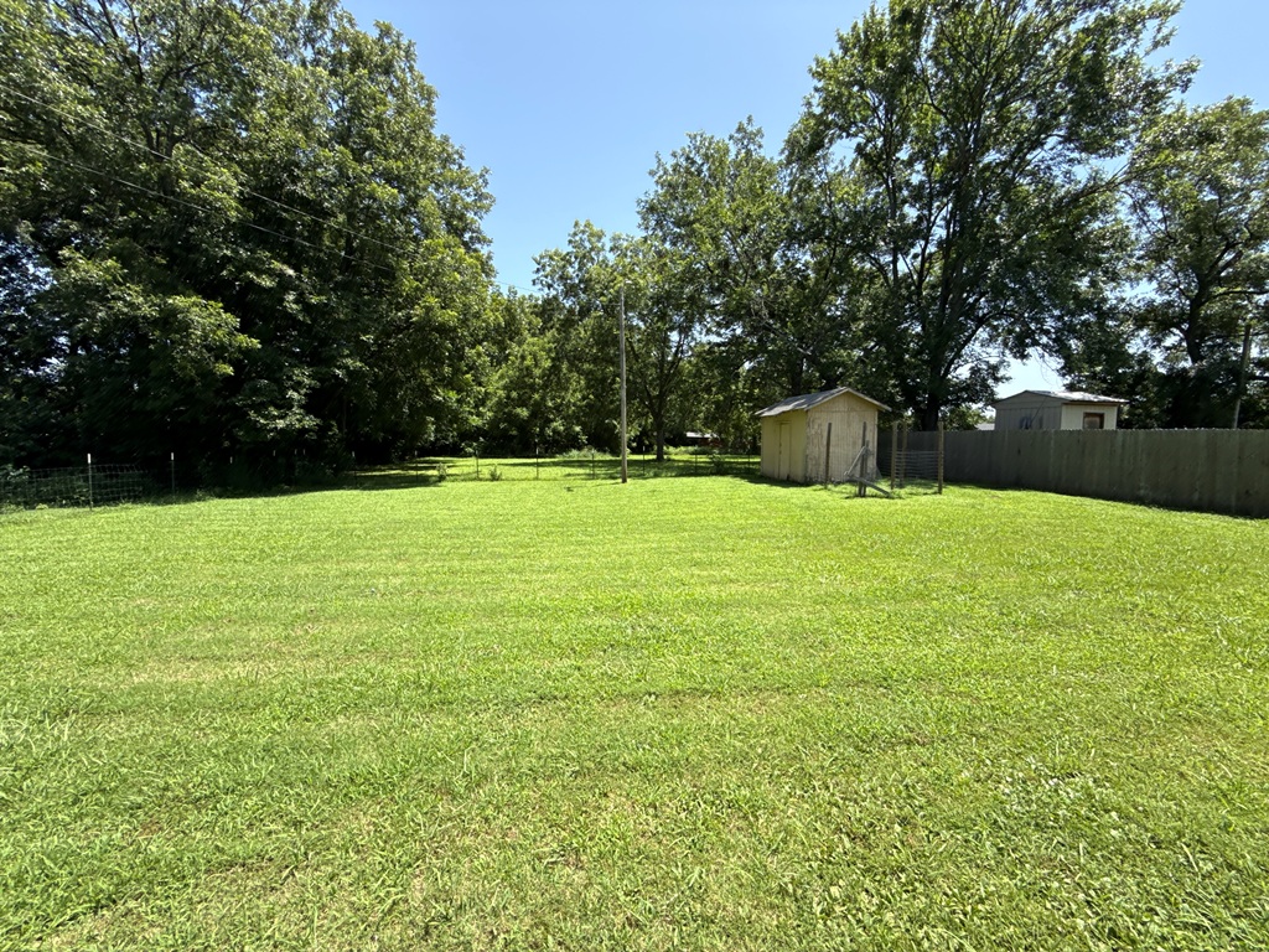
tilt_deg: -2.2
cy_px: 476
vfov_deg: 85.7
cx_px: 634
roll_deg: +0.1
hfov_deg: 102.1
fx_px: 513
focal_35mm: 14
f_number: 2.2
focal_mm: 2.22
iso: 50
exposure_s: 1/830
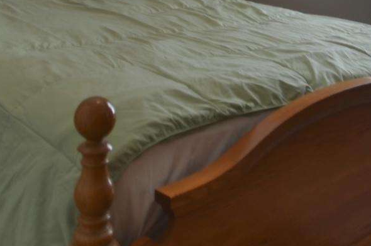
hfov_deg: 33.9
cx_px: 213
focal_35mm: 59
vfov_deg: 20.4
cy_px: -97
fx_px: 607
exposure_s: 1/4
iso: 100
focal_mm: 10
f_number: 3.5
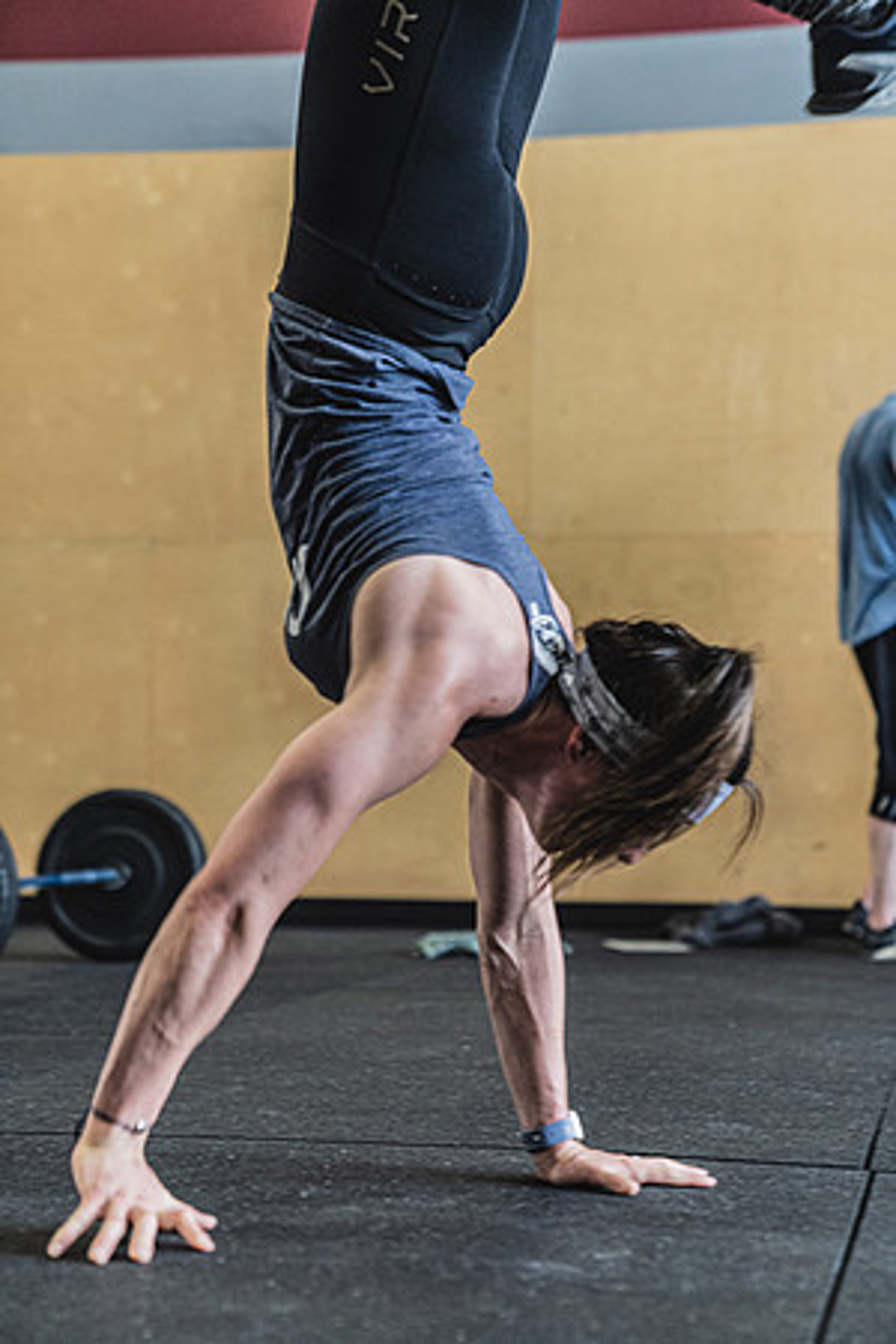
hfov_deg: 19.5
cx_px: 448
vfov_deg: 28.8
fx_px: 2613
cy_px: 672
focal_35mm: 70
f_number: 2.8
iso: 3200
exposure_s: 1/125
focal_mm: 70
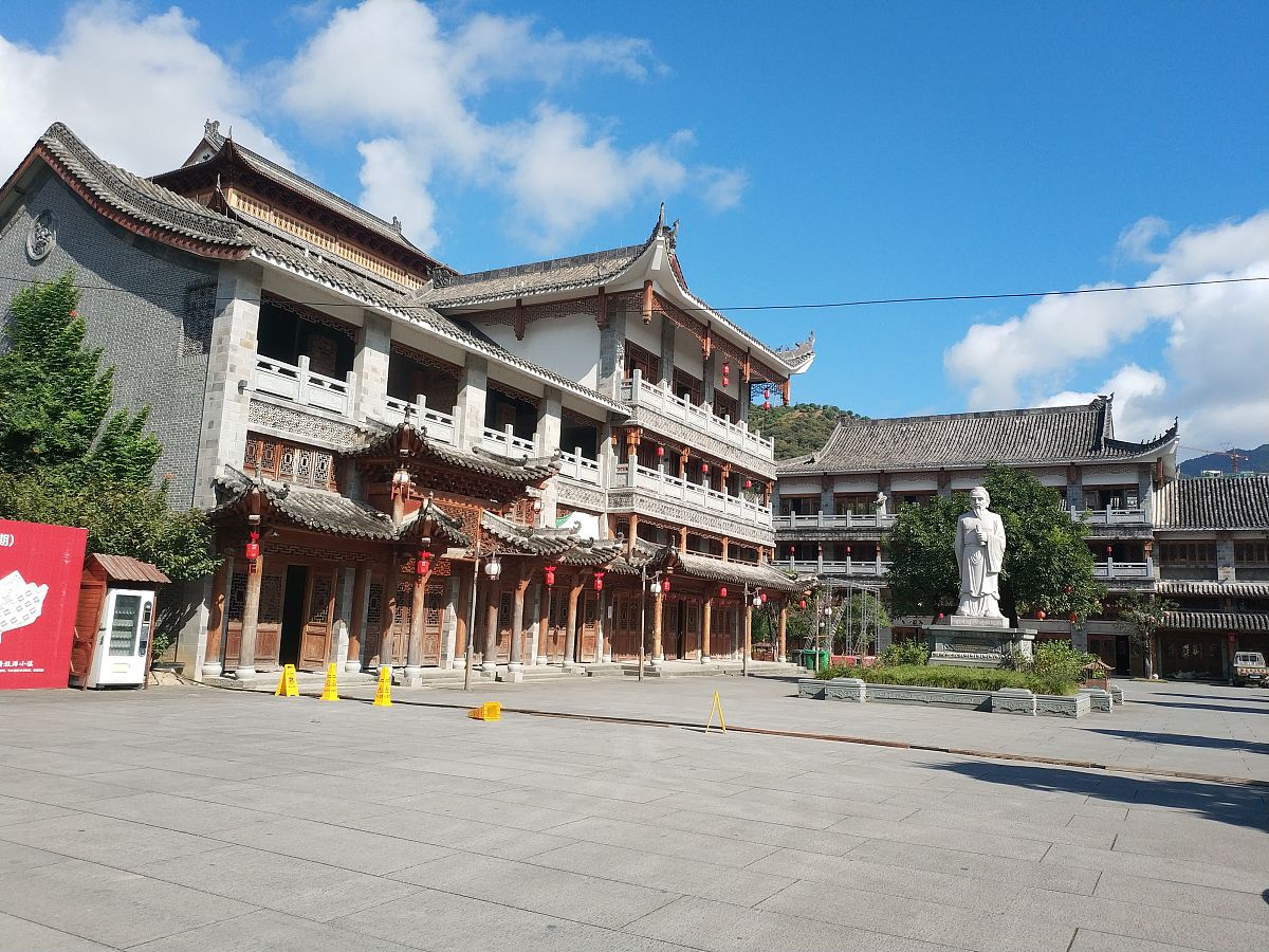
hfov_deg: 56.8
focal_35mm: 32
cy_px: 476
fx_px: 1173
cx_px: 634
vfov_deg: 44.2
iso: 100
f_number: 2
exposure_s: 1/1072
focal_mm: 4.5
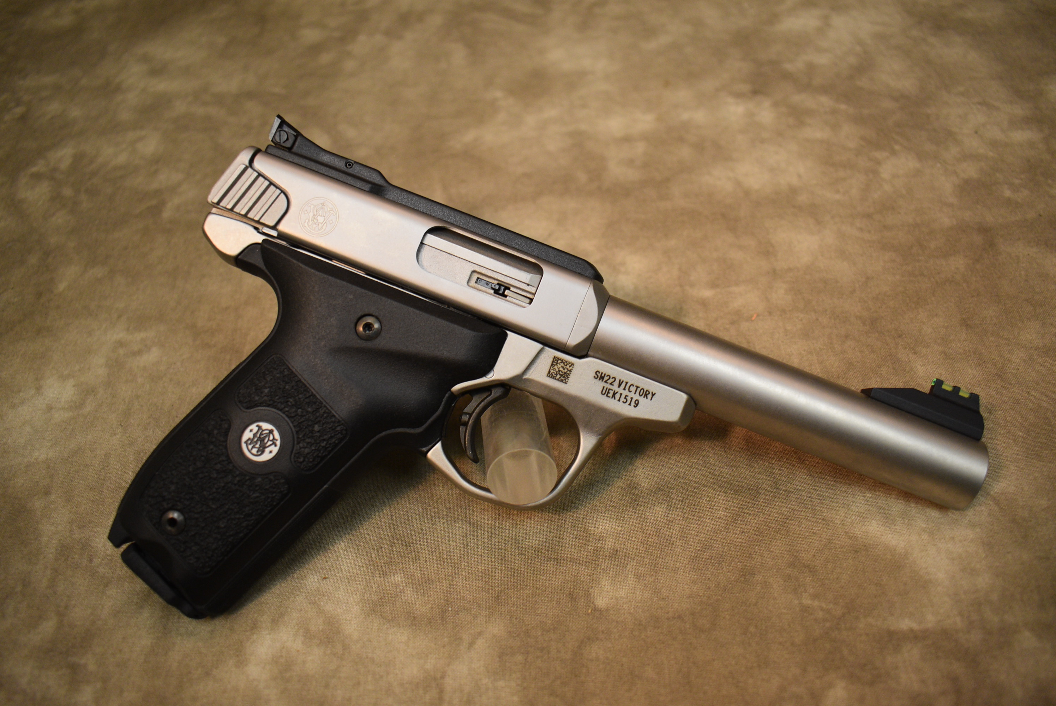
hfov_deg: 61.9
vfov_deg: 43.7
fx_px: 881
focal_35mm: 30
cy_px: 353
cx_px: 528
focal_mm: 20
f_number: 3.5
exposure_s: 1/125
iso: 800
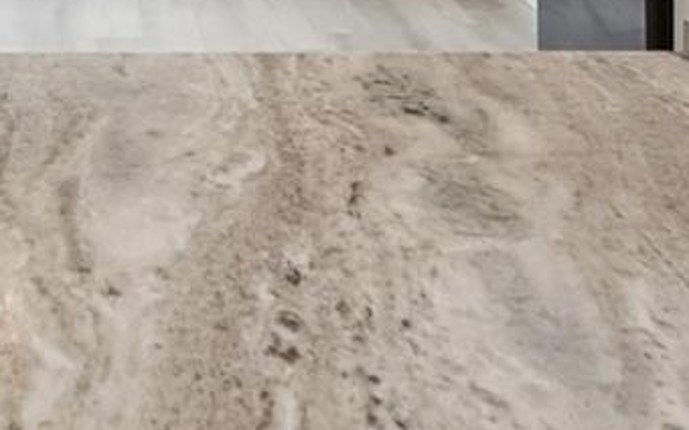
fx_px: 1351
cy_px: -280
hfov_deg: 27.8
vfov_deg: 16.0
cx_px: 109
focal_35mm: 72
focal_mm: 10
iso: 100
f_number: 7.1
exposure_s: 1/25
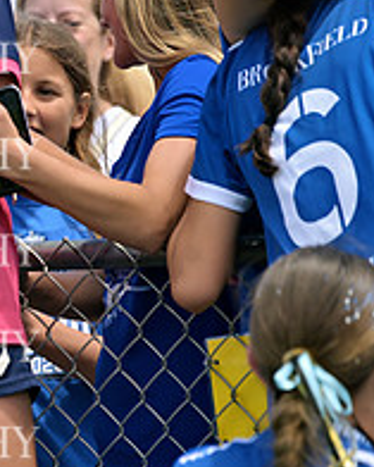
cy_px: 106
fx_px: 5751
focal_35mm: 416
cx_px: -305
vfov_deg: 4.6
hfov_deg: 3.7
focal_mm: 150
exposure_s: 1/640
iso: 100
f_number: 4
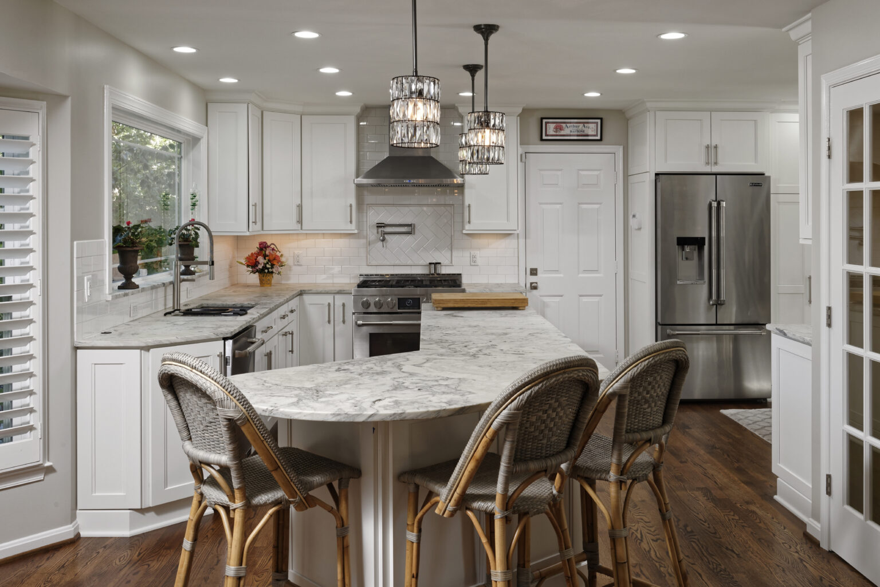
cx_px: 440
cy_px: 294
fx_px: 782
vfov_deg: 41.1
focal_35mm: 32
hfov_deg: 58.7
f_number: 13
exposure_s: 1/13
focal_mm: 32
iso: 320
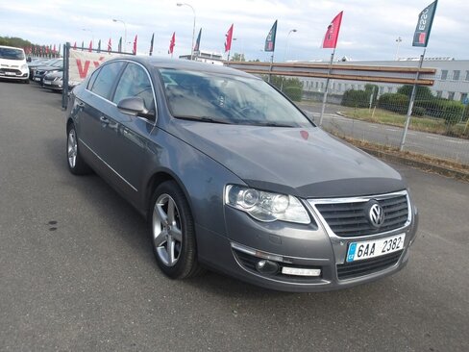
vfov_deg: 51.4
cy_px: 176
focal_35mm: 27
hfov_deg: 65.3
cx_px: 234
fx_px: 366
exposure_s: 1/644
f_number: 3
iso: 100
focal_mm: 4.9
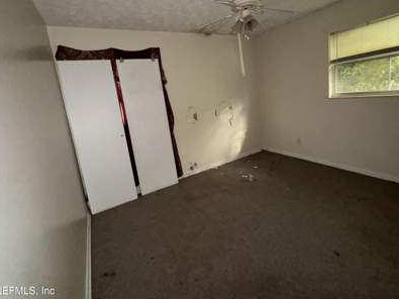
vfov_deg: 74.1
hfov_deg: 91.0
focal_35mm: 17
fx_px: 196
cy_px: 125
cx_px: 203
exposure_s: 1/42
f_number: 2.2
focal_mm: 2.22
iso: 320
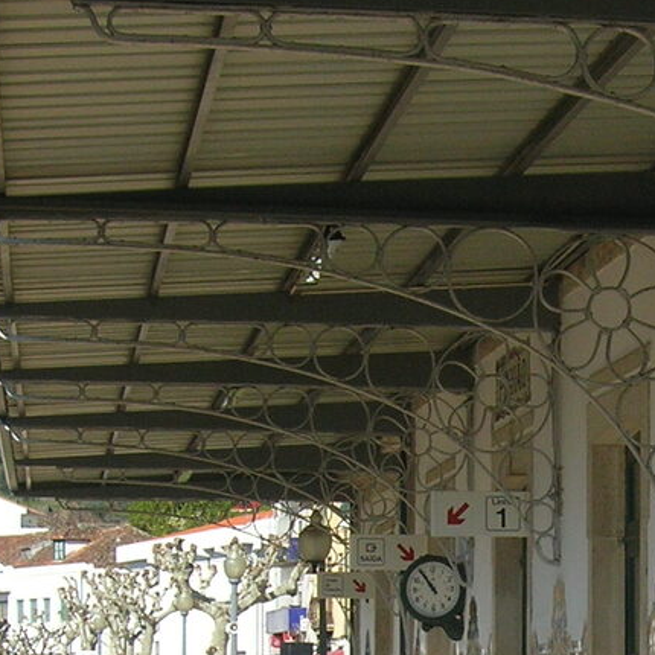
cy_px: 696
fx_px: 2676
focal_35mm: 125
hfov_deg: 13.8
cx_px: 614
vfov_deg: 13.7
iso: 50
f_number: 5
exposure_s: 1/336
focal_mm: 6.4
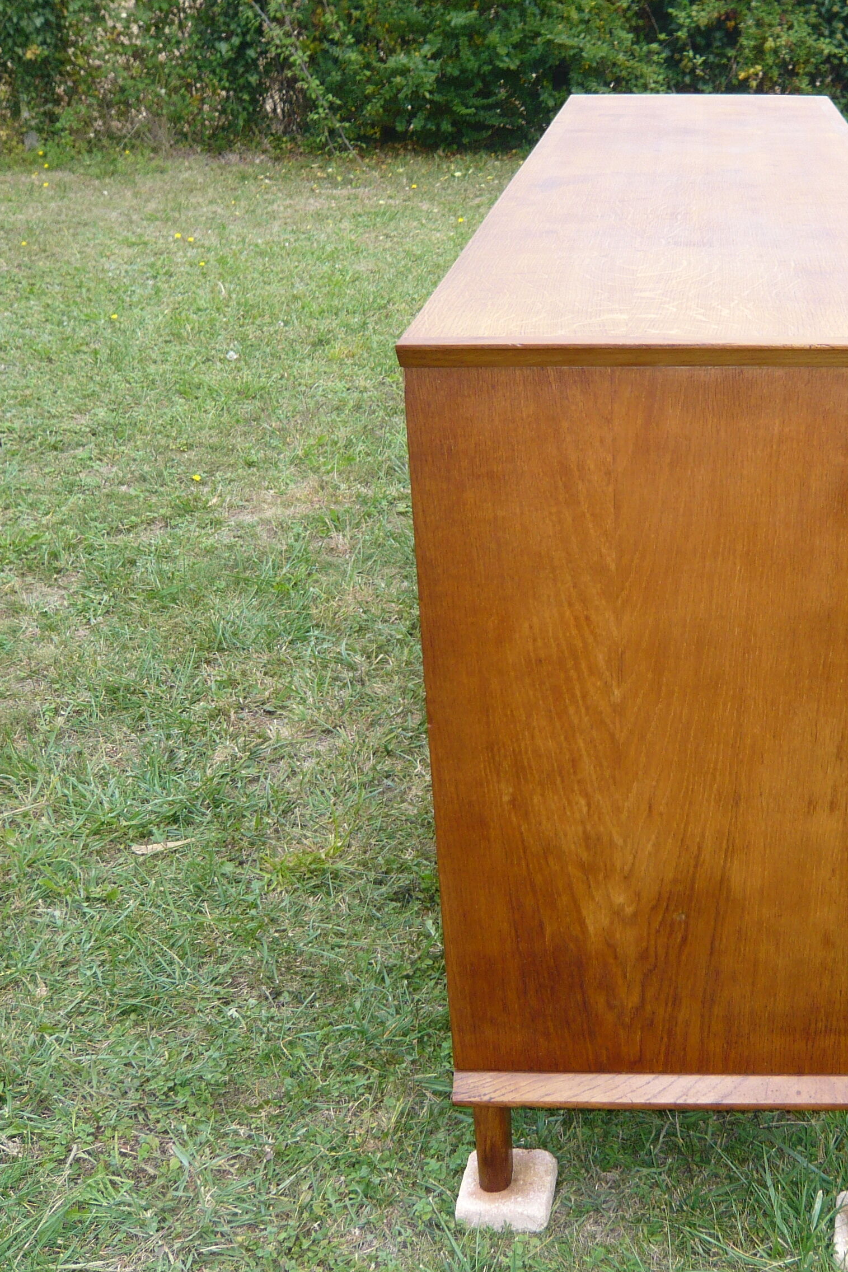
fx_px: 1590
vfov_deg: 43.6
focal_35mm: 45
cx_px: 676
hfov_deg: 29.2
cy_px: 634
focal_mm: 5.2
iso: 100
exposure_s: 1/250
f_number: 3
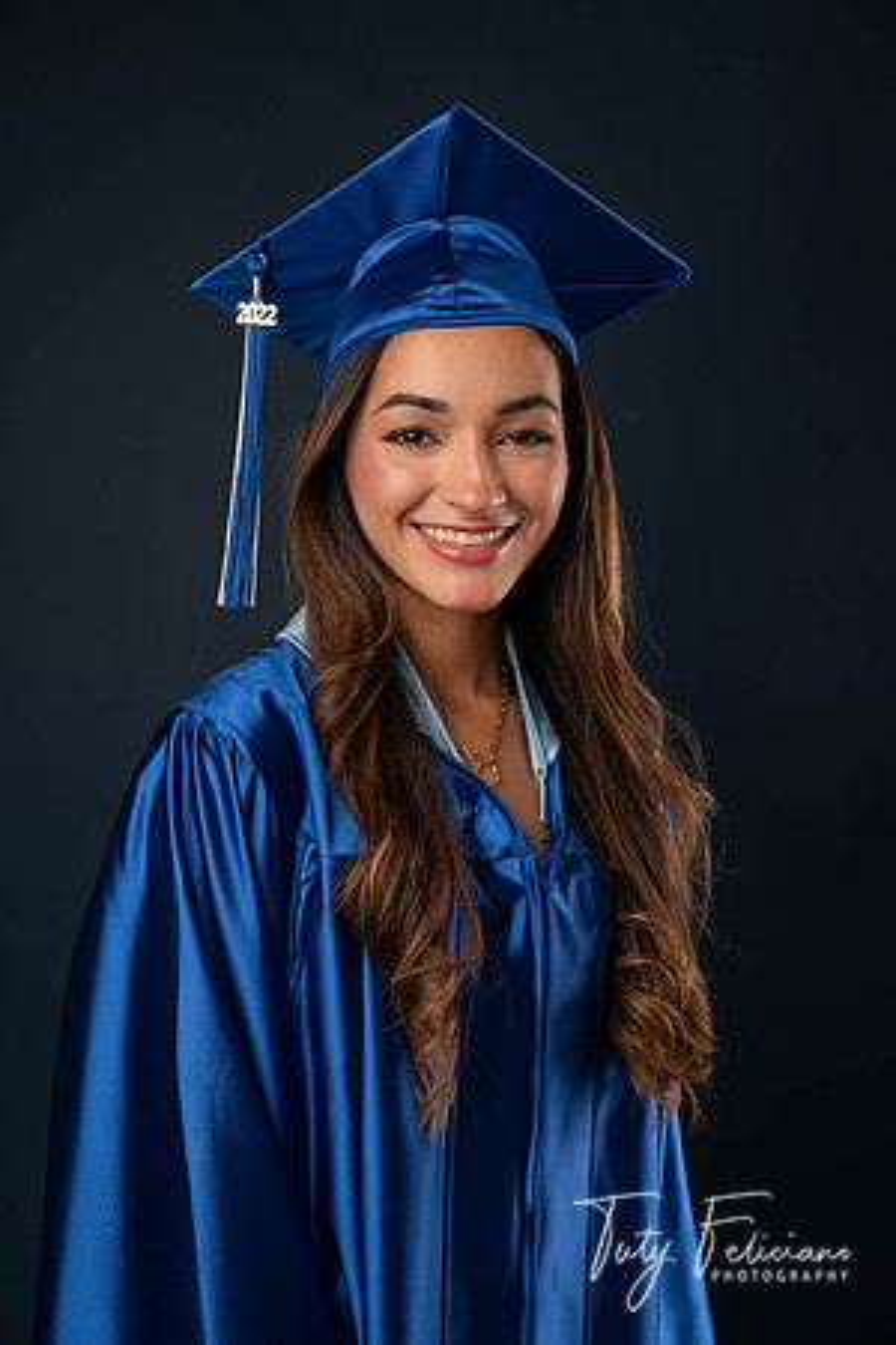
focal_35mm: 67
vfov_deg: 30.1
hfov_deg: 20.3
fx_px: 2501
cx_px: 448
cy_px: 672
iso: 200
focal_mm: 67
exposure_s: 1/125
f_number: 5.6
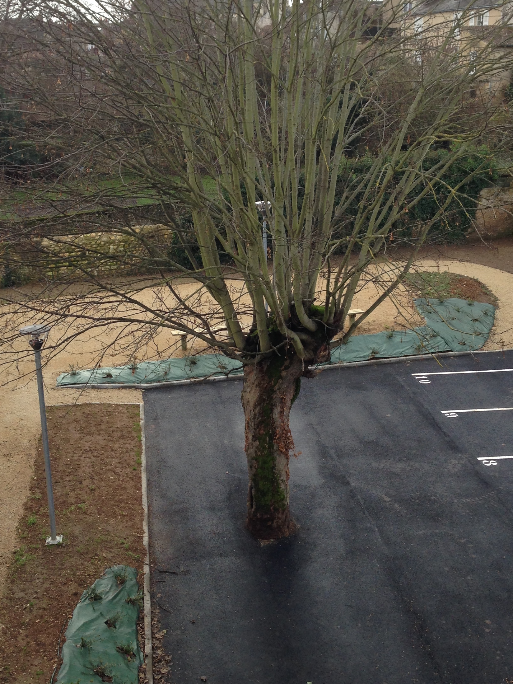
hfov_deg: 29.7
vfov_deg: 38.8
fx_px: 968
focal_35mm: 49
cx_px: 279
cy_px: 296
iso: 50
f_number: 2.4
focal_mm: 4.12
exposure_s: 1/230
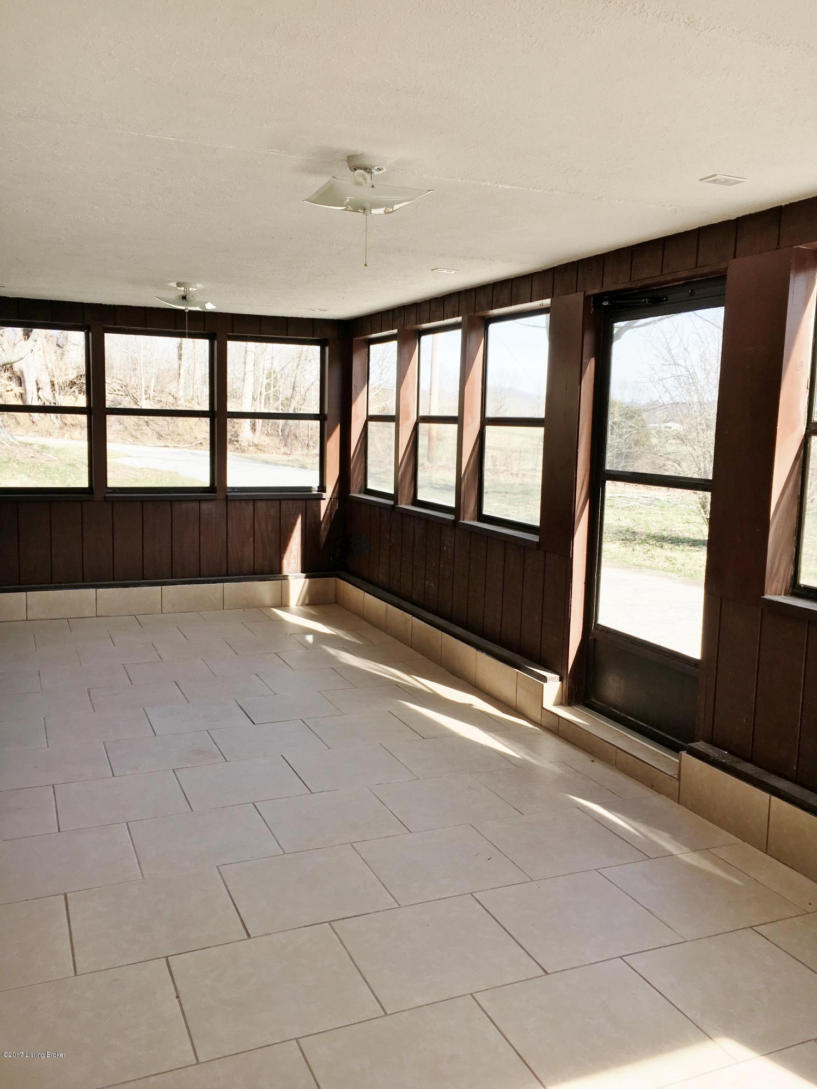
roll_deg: -1.2
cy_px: 544
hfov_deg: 48.2
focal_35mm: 29
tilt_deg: -6.6
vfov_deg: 61.7
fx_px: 913
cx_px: 408
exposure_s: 1/354
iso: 25
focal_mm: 4.15
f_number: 2.2
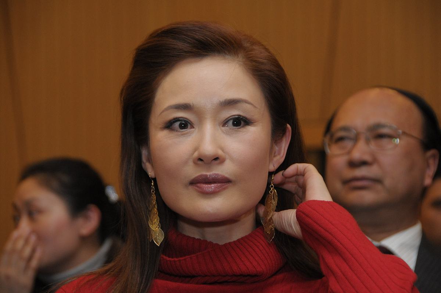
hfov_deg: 14.4
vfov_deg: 9.6
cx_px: 220
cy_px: 146
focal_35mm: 142
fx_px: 1743
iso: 1000
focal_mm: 95
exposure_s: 1/160
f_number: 5.3
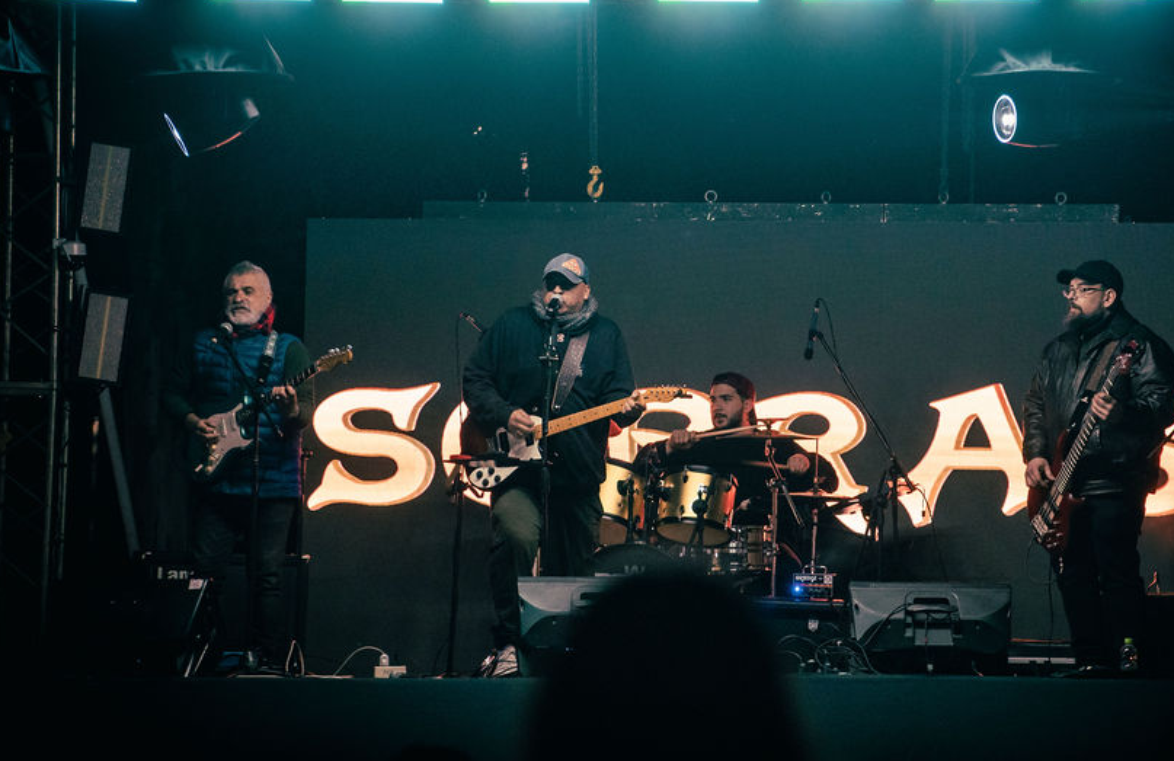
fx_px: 6790
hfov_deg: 9.9
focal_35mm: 210
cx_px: 736
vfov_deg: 6.4
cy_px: 376
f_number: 4.8
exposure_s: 1/200
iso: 2000
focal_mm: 155
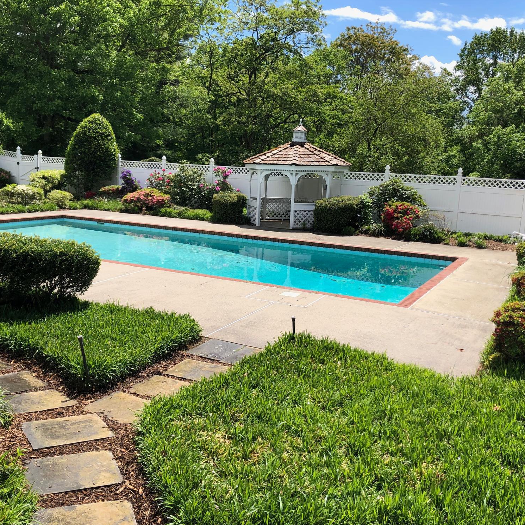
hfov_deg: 48.4
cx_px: 251
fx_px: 583
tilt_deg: -9.6
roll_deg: -1.6
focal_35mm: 34
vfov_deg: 48.4
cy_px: 256
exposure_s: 1/1600
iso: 20
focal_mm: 3.99
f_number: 1.8
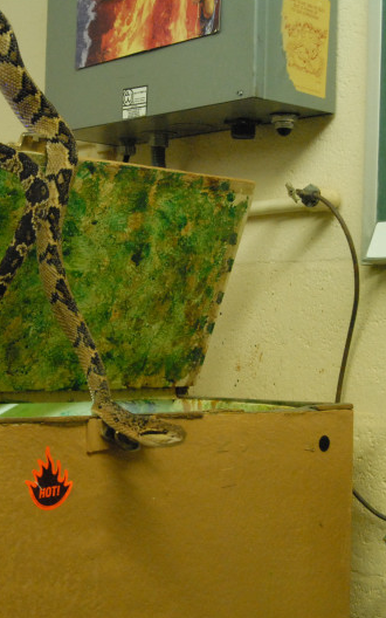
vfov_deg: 31.5
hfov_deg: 19.9
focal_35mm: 65
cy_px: 306
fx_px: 1094
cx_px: 116
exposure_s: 1/80
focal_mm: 28
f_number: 4.5
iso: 1600
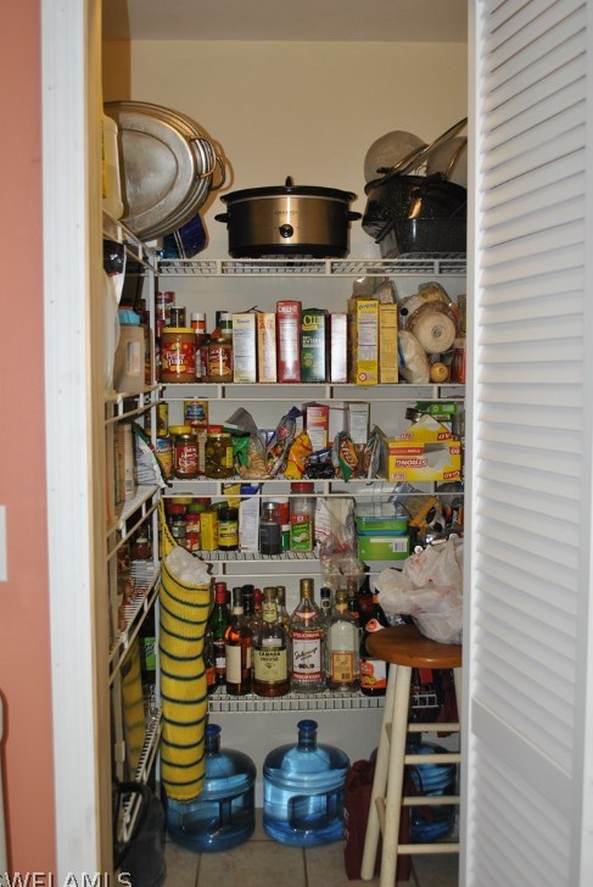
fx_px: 937
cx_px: 293
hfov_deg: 35.1
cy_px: 435
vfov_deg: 50.6
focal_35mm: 38
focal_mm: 24
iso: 200
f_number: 4
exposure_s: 1/60
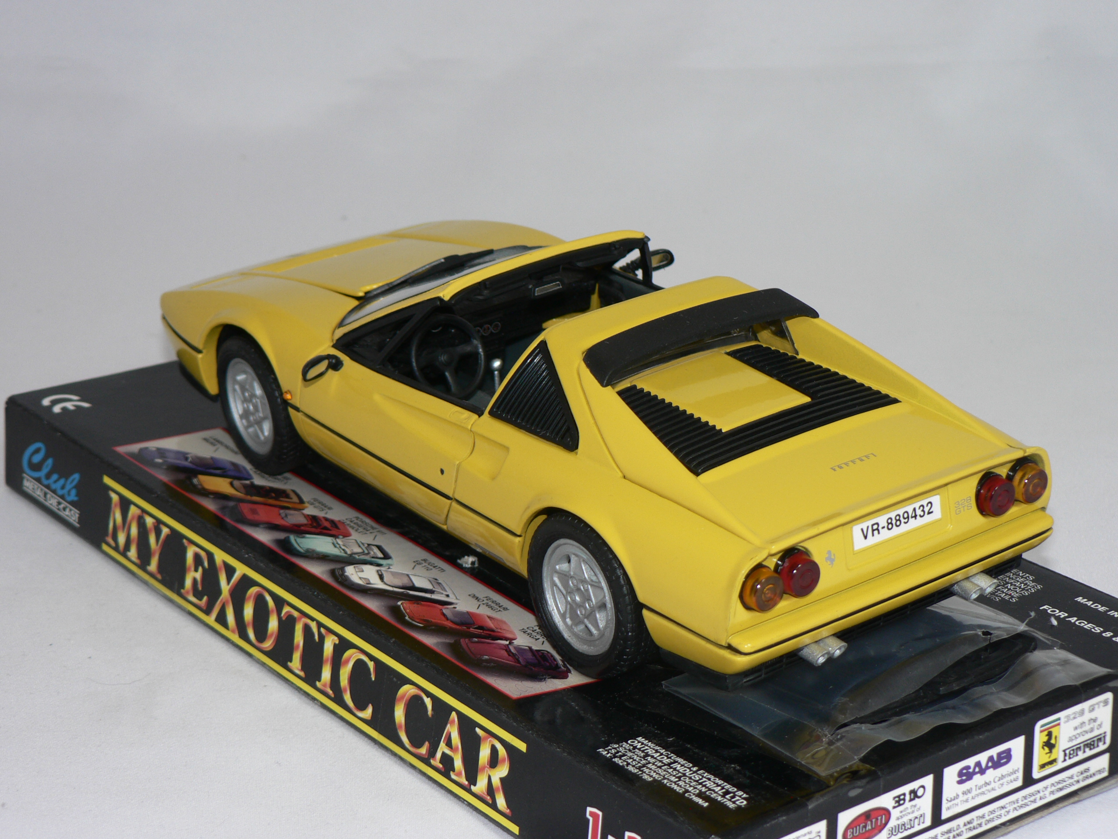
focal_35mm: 74
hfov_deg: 26.3
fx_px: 2390
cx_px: 559
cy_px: 420
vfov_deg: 19.9
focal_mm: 12.4
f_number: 3.2
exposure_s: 1/60
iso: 80
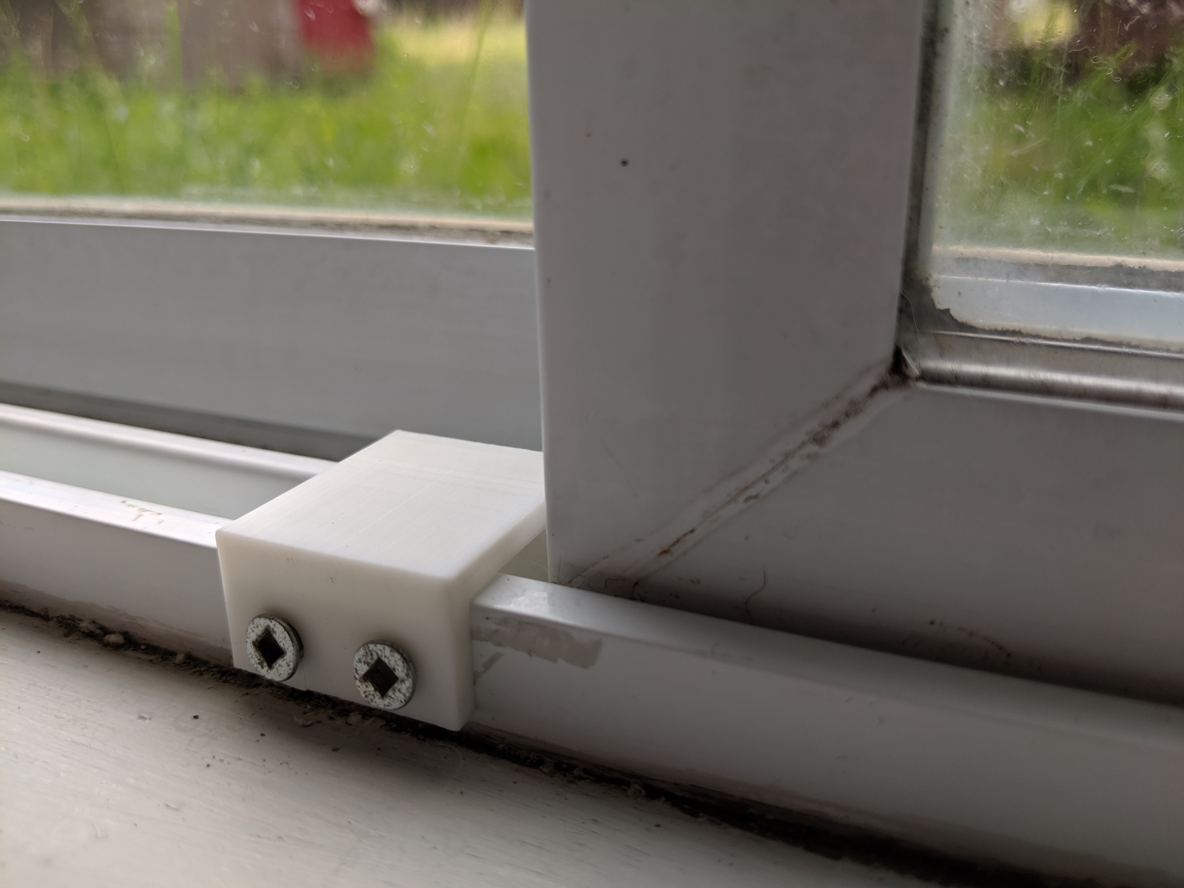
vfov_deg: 51.4
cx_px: 592
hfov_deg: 65.3
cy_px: 444
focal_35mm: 27
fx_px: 924
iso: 53
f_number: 1.8
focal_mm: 4.44
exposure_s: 1/361
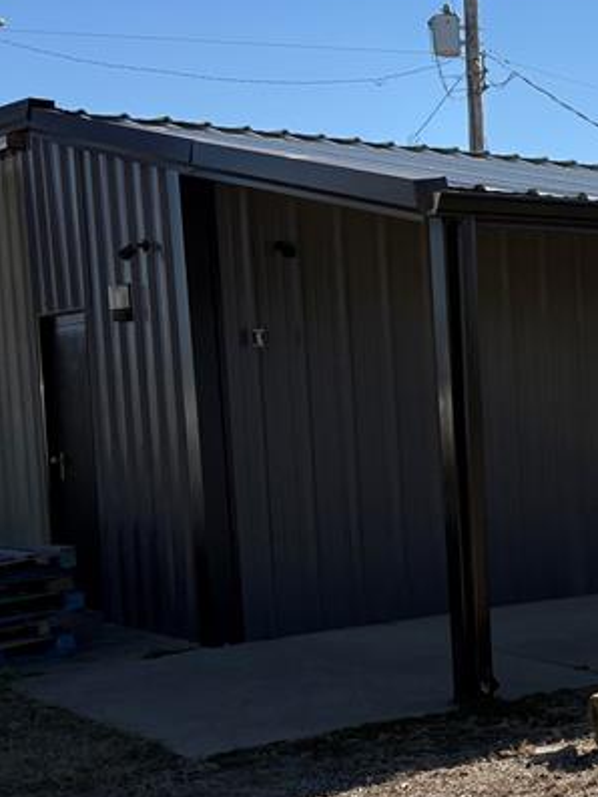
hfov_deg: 18.4
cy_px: 482
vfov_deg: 28.9
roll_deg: +1.1
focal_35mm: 67
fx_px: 1542
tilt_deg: -2.3
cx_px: 991
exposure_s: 1/4950
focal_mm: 5.96
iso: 50
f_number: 1.6
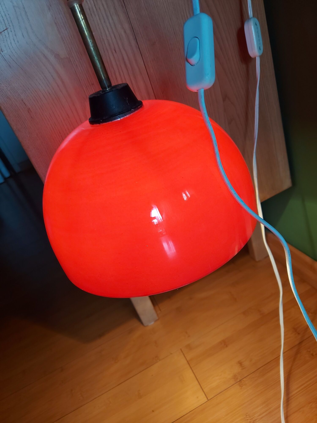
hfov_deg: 56.8
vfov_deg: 71.6
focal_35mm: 24
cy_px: 212
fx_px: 293
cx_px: 158
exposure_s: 1/60
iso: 125
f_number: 1.8
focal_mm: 5.23
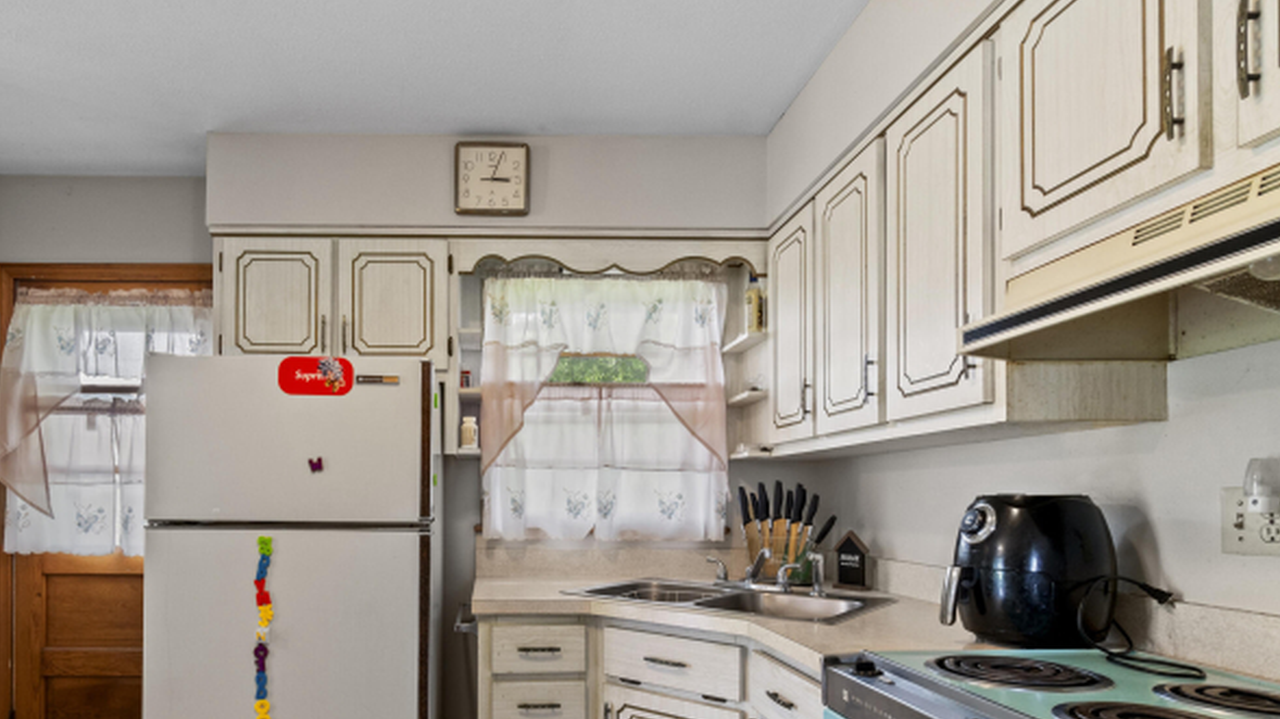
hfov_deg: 85.4
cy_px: 508
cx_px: 502
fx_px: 679
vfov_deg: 54.1
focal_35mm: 20
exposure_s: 1/1.67
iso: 400
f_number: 9
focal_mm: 10
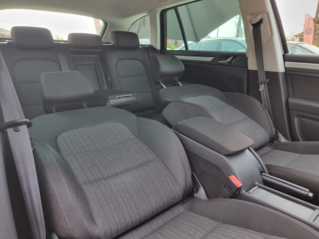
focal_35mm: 24
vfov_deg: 56.8
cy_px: 120
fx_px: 221
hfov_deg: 71.6
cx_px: 160
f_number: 1.8
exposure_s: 1/120
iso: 80
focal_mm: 6.7
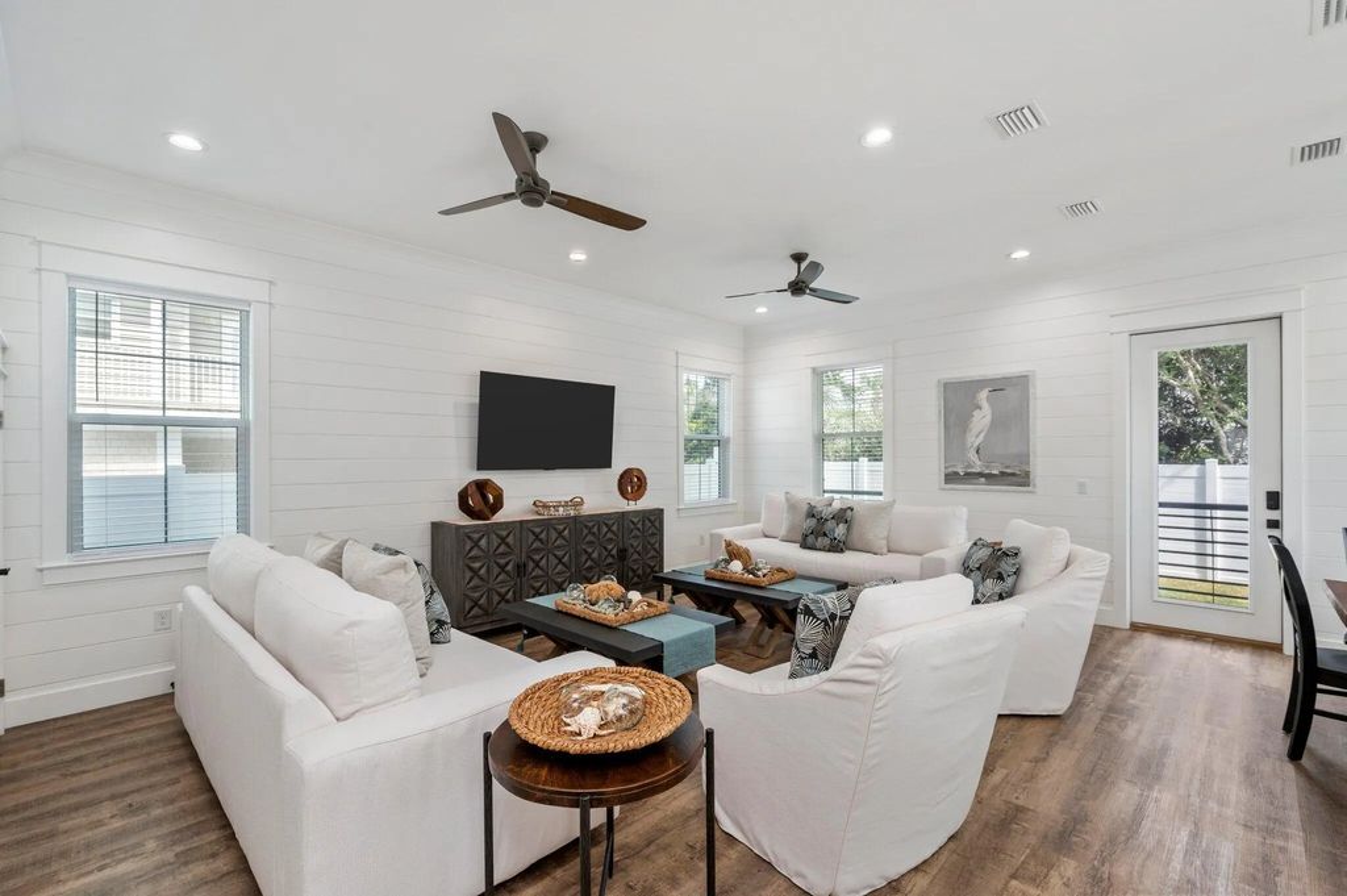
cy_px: 448
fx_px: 579
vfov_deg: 75.4
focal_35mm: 16
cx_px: 674
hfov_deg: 98.6
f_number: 8
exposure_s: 1/25
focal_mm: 15.5
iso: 400
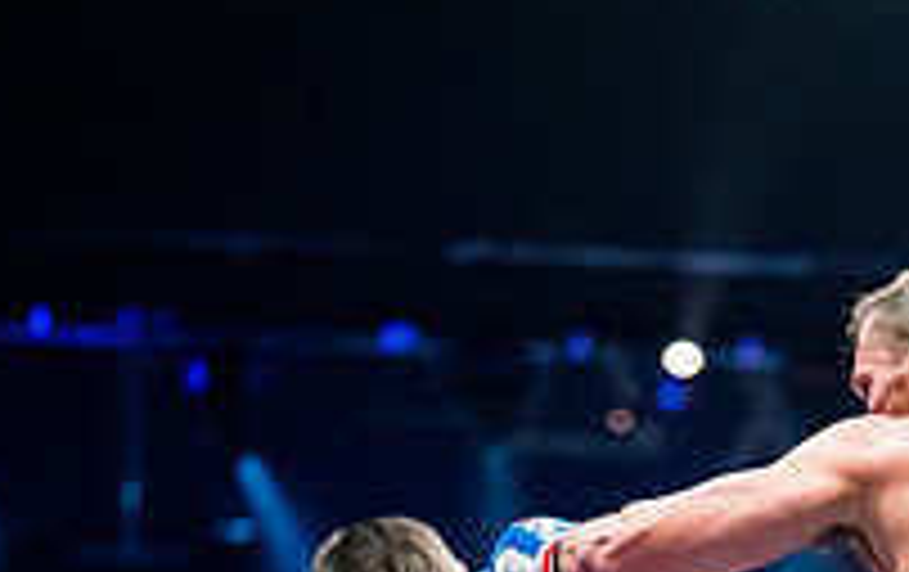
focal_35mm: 146
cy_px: 777
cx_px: 666
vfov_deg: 8.9
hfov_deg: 14.3
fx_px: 3623
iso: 6400
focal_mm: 50
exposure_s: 1/1600
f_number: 1.4
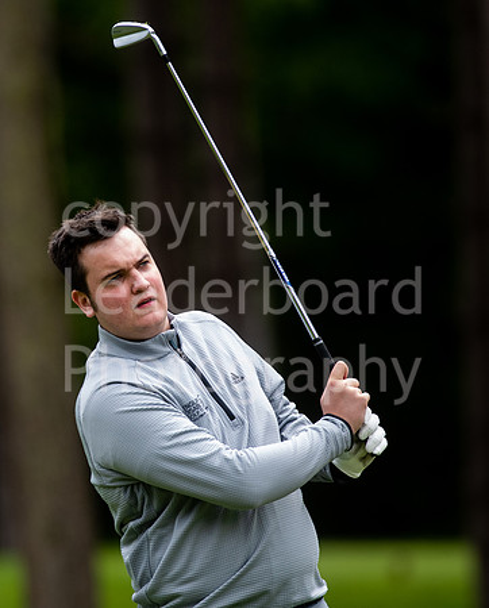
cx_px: 95
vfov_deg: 3.0
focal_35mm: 635
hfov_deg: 2.4
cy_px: 302
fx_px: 11450
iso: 800
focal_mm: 300
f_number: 4
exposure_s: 1/1600
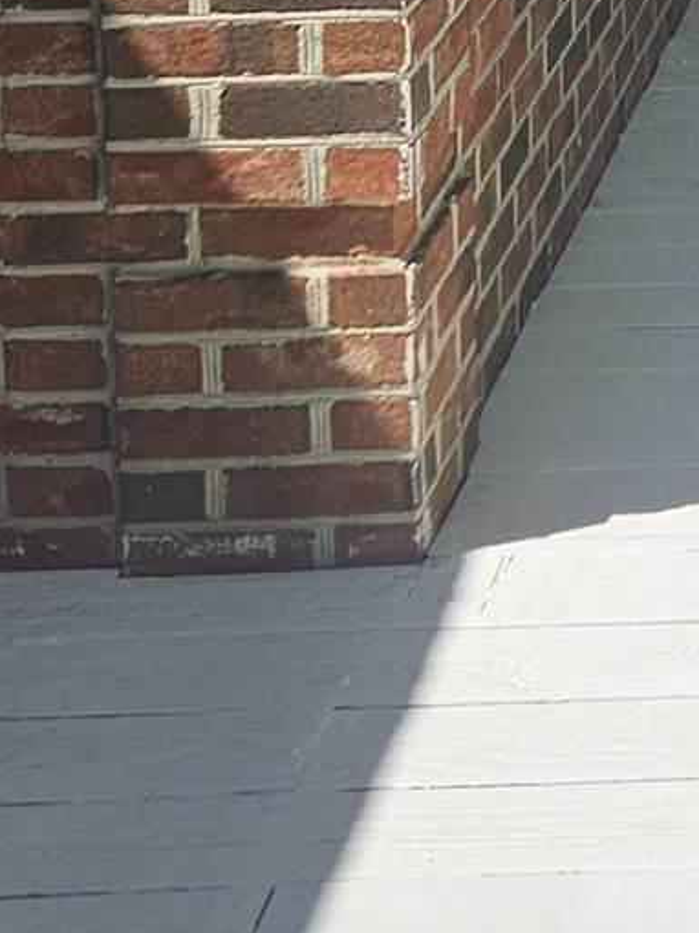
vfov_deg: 17.0
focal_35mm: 104
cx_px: 1257
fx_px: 2802
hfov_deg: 12.9
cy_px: -496
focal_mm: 5.4
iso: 25
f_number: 1.8
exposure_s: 1/3084
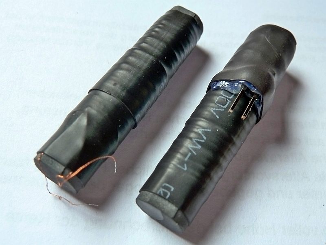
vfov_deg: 40.7
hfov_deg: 52.6
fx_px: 330
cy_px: 122
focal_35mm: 35
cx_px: 163
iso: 400
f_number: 3.5
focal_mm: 5.7
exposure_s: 1/6
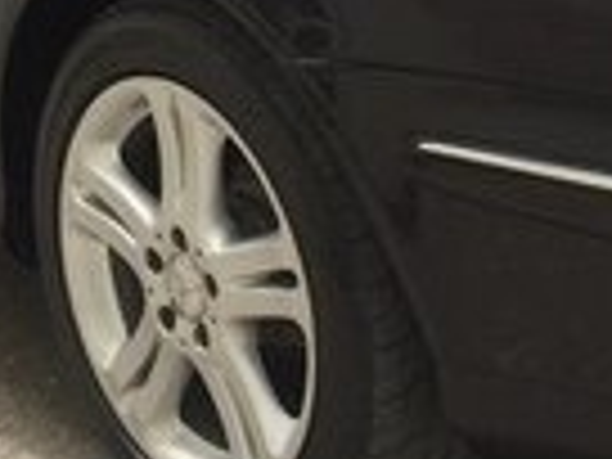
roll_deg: -2.1
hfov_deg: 13.9
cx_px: 490
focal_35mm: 141
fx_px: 2493
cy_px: -160
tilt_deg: -11.6
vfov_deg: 10.3
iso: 32
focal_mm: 4.15
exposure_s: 1/581
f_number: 2.2
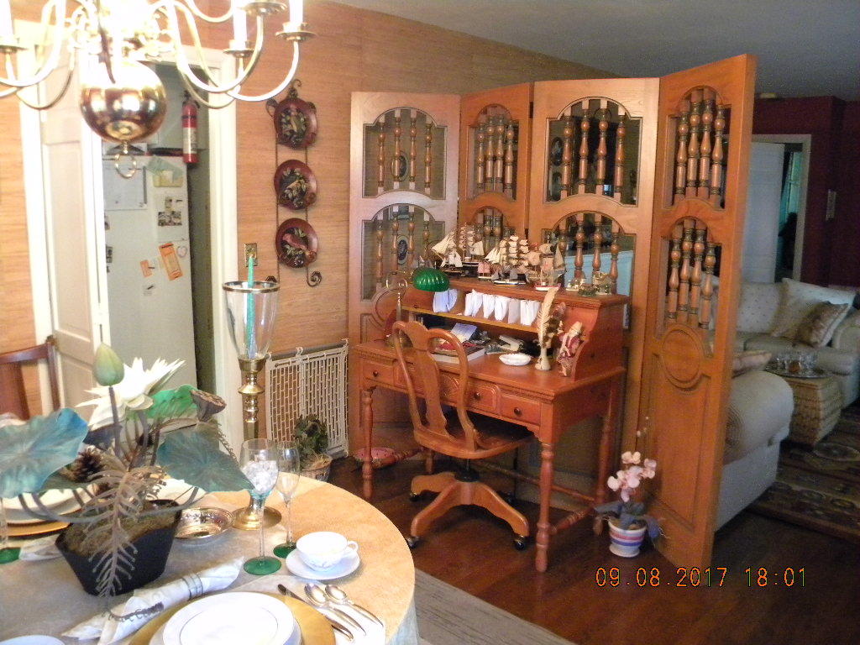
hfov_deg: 63.4
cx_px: 430
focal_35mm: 28
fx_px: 696
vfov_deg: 49.7
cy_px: 322
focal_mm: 5
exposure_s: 1/23.4
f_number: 3.5
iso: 800
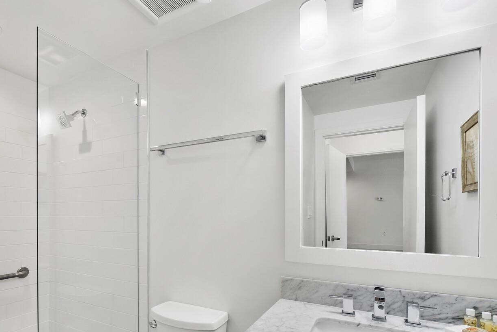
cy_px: 216
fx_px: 262
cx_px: 211
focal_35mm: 19
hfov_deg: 86.3
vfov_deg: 63.2
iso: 400
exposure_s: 1/10
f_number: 7.1
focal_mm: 7
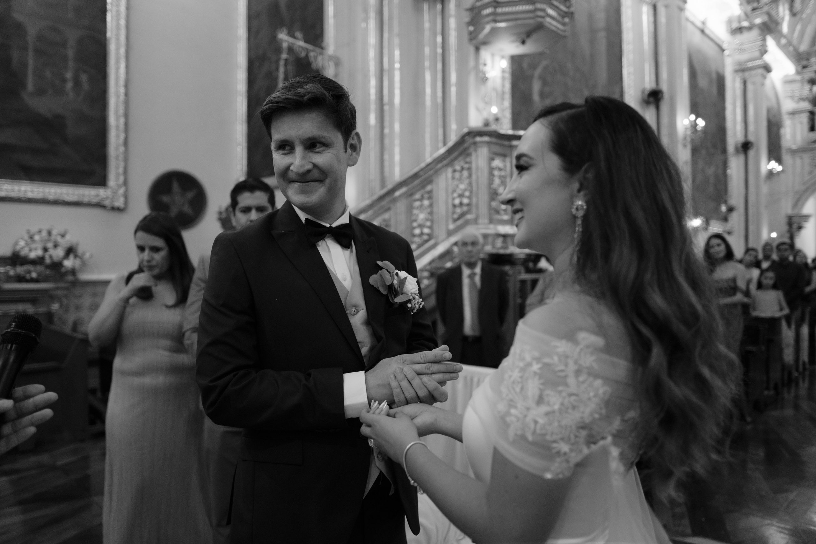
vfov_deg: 53.1
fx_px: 544
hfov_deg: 73.7
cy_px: 272
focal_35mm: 24
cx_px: 408
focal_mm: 16
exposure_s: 1/250
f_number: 1.4
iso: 800
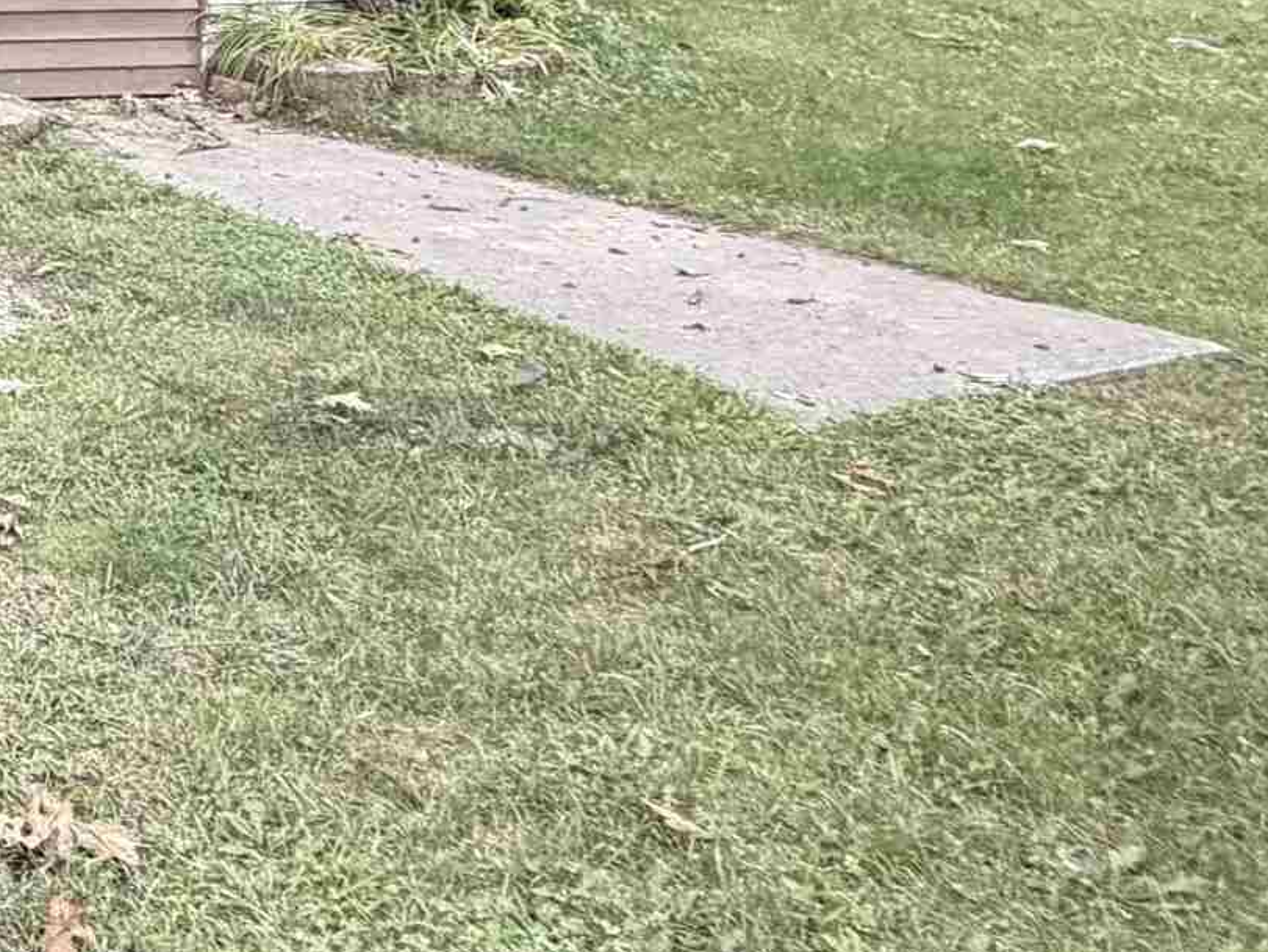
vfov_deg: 25.5
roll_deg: -0.6
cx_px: -580
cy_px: -102
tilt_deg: -2.0
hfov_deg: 26.9
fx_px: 1942
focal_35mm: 53
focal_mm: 2.22
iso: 320
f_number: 2.2
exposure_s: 1/105
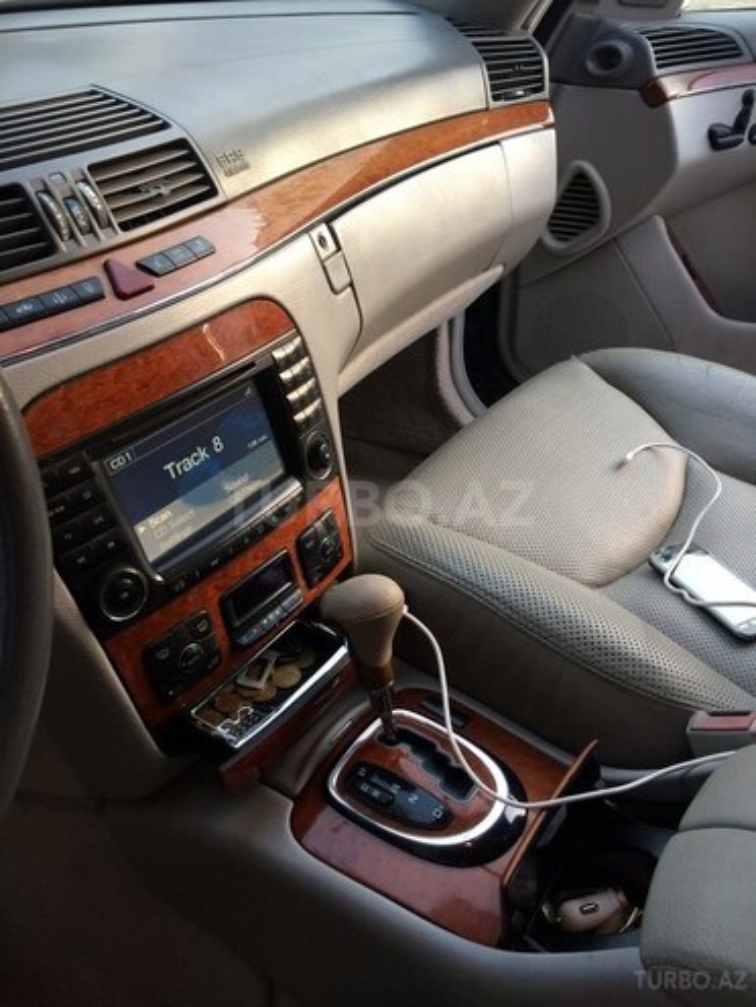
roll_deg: +2.1
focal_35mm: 29
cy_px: 504
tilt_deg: -36.3
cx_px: 378
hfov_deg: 48.2
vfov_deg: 61.7
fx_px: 844
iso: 50
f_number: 2.2
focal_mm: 4.15
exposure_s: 1/33
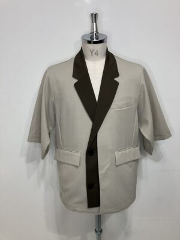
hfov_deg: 49.7
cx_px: 90
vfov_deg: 63.4
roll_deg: +1.6
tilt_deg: -12.5
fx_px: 194
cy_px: 120
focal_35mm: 28
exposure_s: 1/50
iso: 80
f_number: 1.8
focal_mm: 3.99
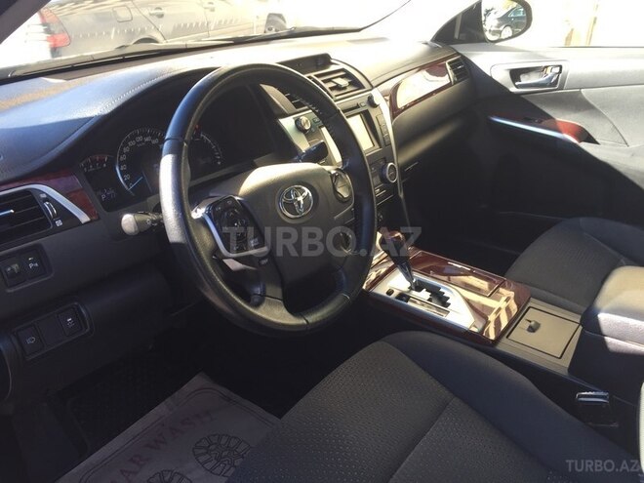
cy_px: 242
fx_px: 540
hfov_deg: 61.7
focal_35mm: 29
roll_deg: +0.0
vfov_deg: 48.2
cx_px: 322
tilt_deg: -27.7
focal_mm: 4.15
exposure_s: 1/100
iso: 32
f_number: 2.2
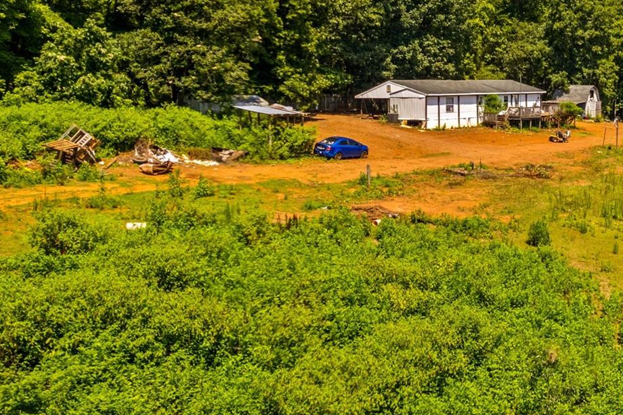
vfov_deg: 27.4
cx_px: 607
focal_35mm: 49
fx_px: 847
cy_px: 152
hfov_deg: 36.7
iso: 100
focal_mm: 8.38
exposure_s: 1/1000
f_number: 2.8
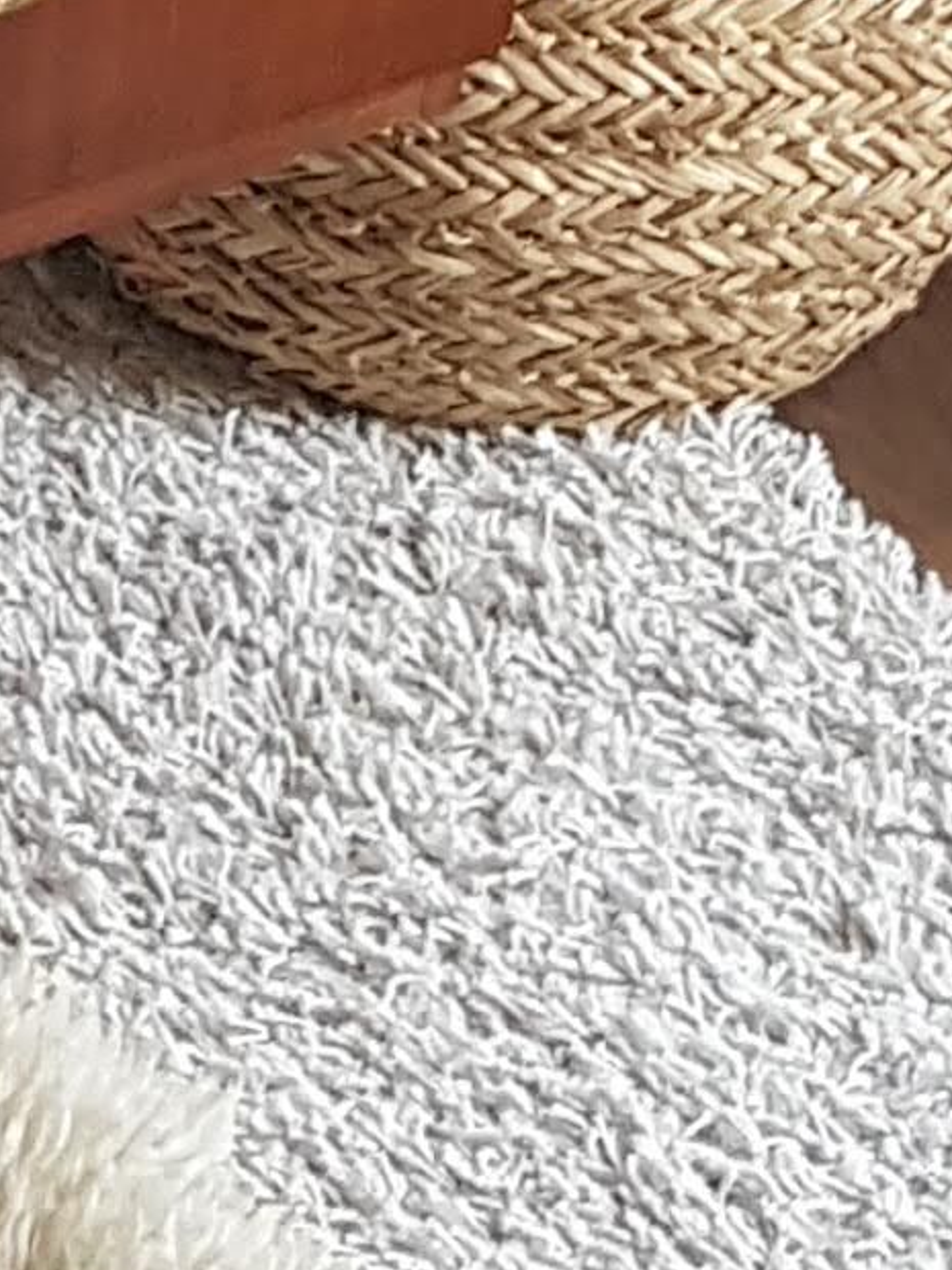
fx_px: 6197
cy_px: -1561
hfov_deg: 7.7
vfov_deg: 10.4
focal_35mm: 169
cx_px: -1834
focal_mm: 4.2
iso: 100
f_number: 1.7
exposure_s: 1/60
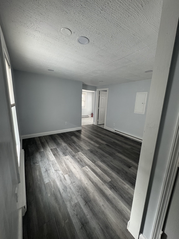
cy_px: 120
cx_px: 90
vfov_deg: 102.1
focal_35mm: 14
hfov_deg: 85.7
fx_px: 97
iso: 200
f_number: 2.2
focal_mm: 2.22
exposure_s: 1/99
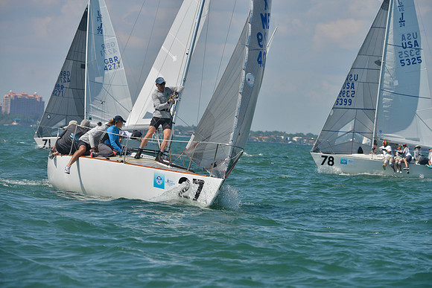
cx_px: 216
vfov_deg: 5.7
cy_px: 144
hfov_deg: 8.6
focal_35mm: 240
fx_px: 2881
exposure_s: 1/1000
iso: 200
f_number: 8
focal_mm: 240
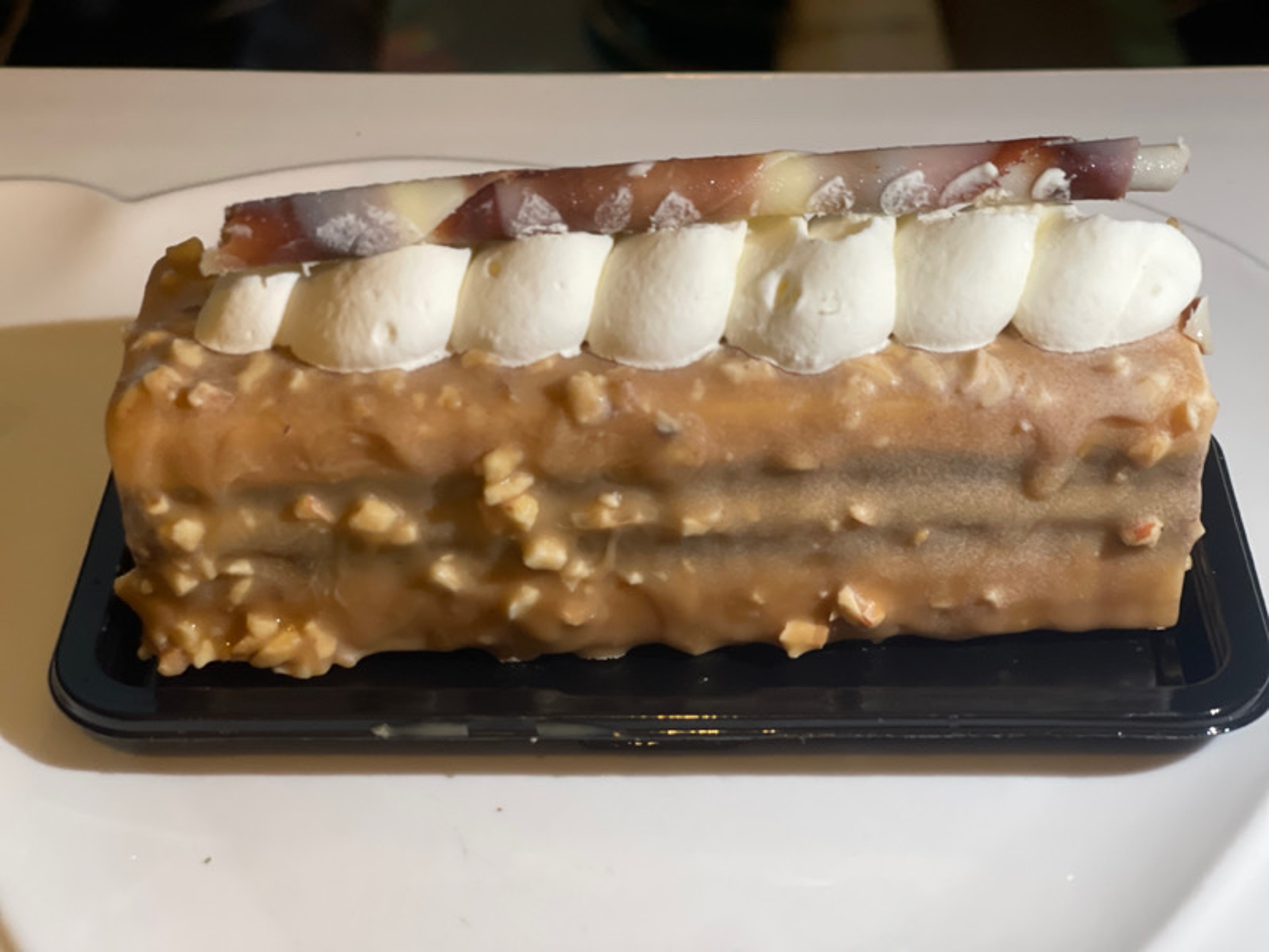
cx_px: 634
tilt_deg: -38.6
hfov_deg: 30.3
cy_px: 476
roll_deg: +0.7
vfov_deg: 22.9
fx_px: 2346
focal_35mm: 64
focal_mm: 7.5
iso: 160
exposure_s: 1/40
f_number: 2.2
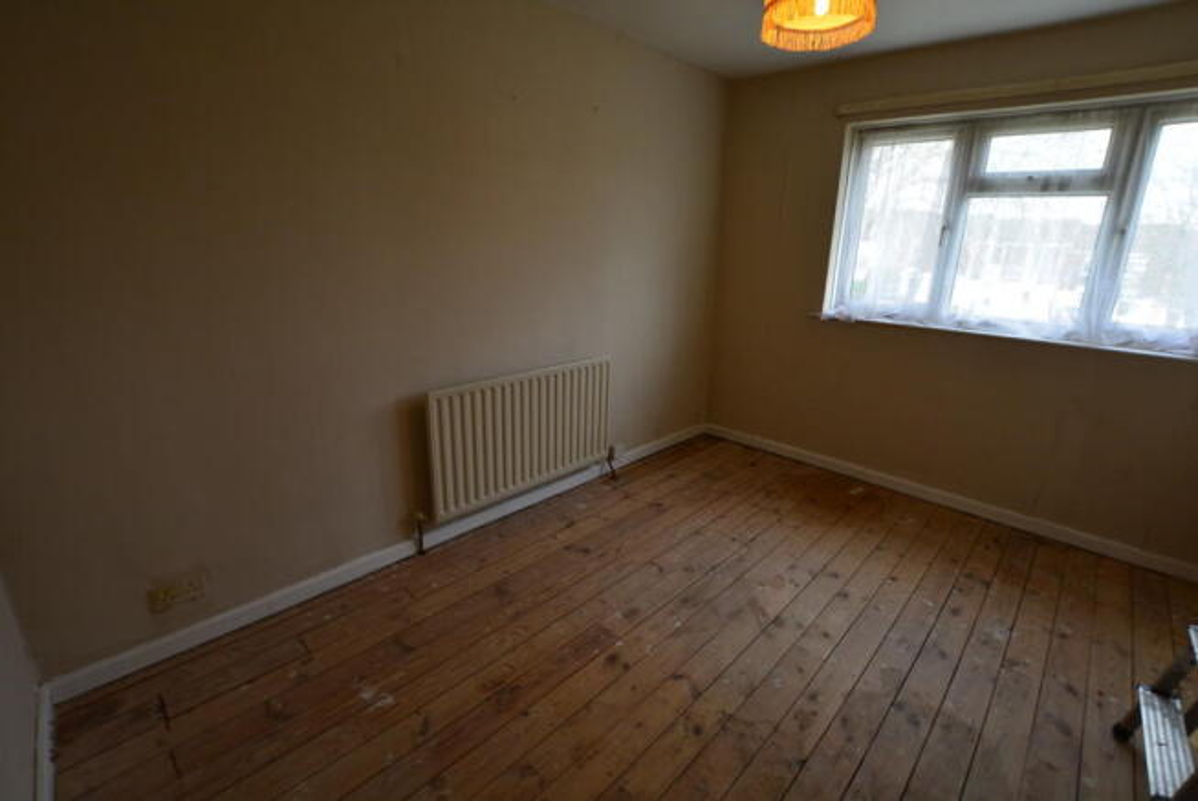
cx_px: 599
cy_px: 400
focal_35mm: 15
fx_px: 499
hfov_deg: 100.4
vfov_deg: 77.4
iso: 800
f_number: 6.3
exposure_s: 1/15
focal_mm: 10
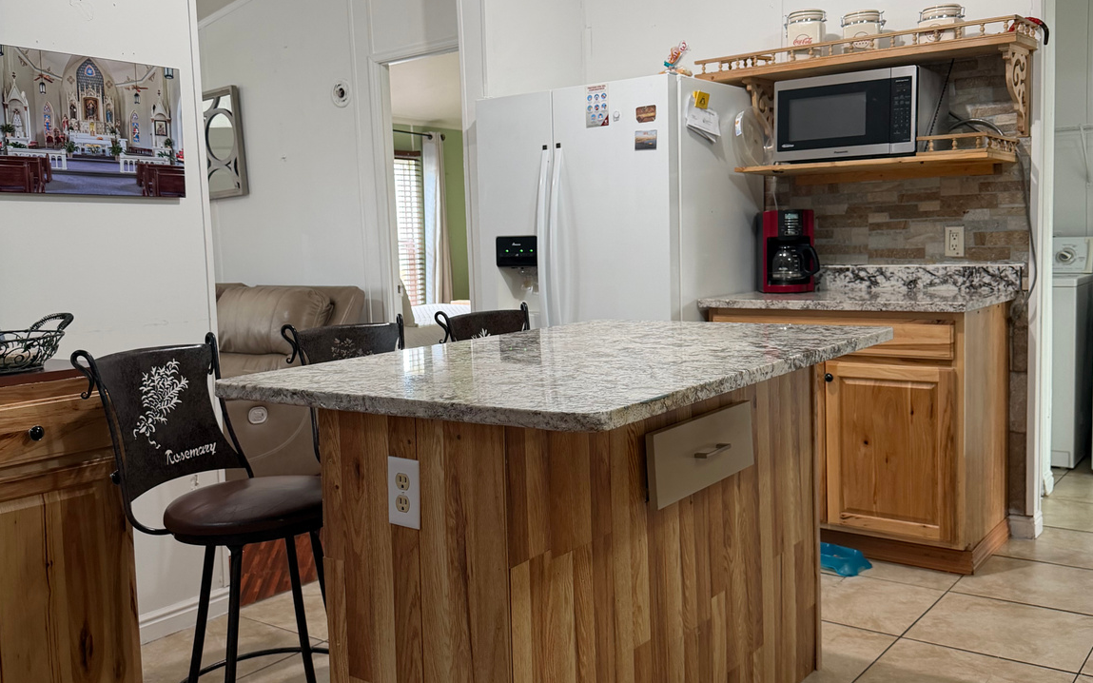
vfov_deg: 37.3
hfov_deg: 56.7
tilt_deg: -4.4
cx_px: 546
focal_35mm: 34
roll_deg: +1.9
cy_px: 328
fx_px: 1013
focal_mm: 6.76
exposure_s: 1/60
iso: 200
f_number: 1.78
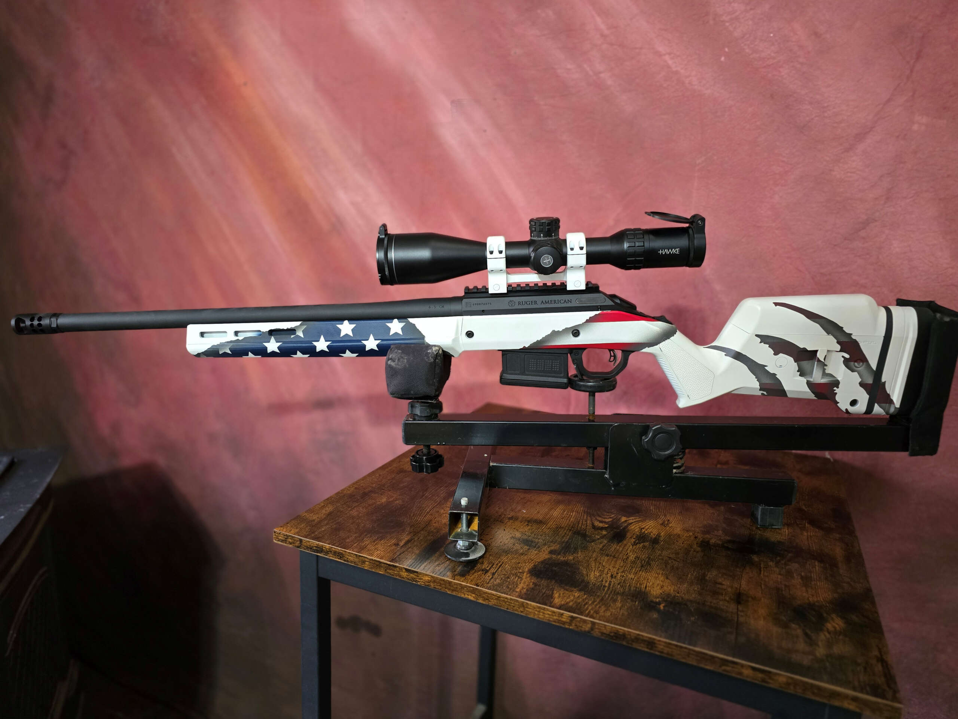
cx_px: 479
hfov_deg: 73.9
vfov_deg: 58.9
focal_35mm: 23
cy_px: 360
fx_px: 637
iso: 800
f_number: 1.7
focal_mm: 6.3
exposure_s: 1/60
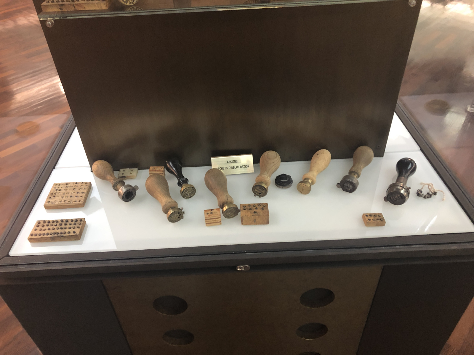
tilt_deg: -39.5
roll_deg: +2.4
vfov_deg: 49.7
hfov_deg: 63.4
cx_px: 237
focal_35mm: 28
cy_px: 178
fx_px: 383
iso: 80
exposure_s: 1/8
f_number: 1.8
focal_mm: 3.99
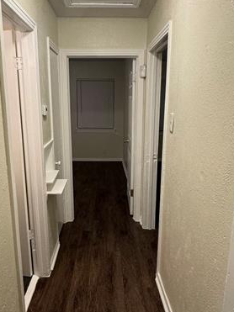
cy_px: 156
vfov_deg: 61.7
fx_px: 262
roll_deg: -0.4
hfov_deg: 48.1
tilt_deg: -13.4
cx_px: 103
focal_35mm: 29
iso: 250
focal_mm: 2.22
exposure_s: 1/60
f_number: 2.2
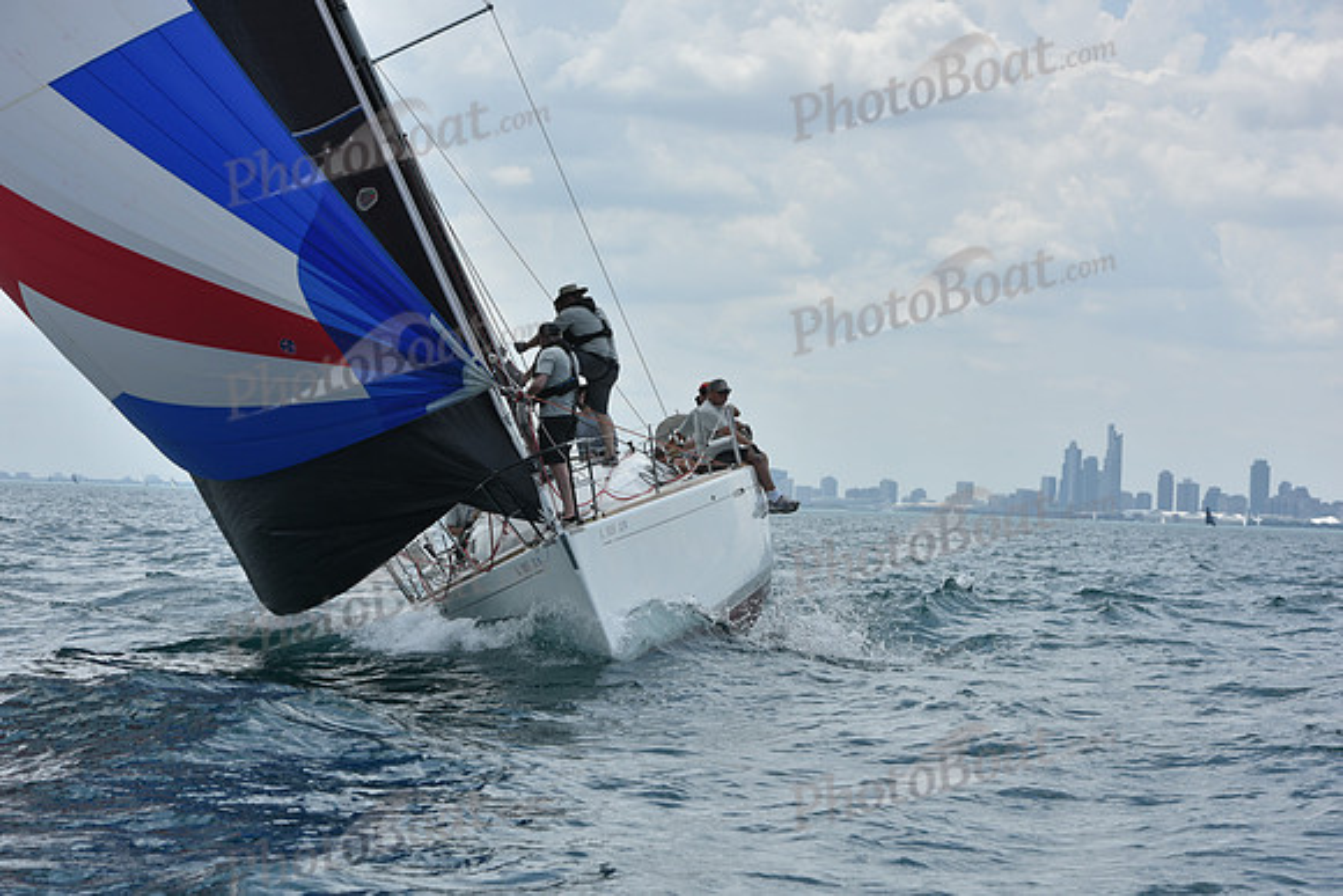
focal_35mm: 95
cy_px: 448
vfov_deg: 14.4
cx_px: 672
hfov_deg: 21.5
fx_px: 3545
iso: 250
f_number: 9
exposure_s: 1/1250
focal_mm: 95
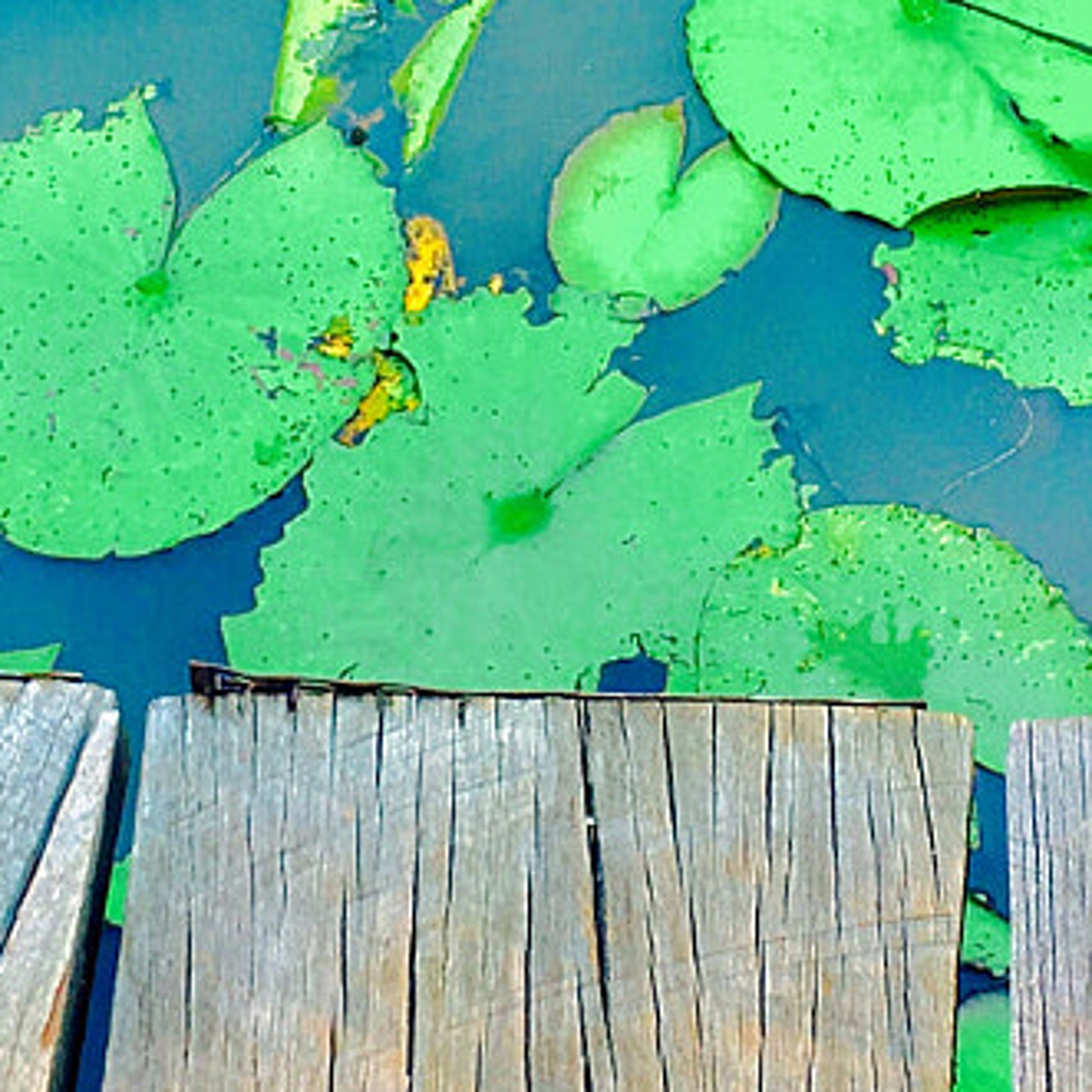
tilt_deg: -56.0
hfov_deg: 14.1
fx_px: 4426
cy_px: 422
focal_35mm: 124
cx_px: 647
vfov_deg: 14.1
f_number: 2.2
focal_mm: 4.15
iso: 25
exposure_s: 1/100
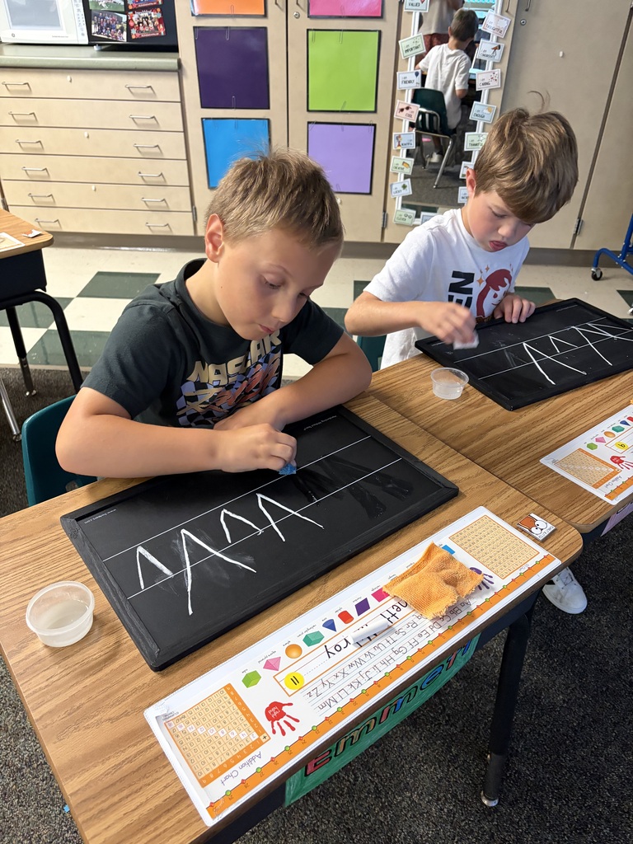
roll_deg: -2.2
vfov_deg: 67.3
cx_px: 316
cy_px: 422
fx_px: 634
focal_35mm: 26
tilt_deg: -36.3
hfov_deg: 53.1
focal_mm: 5.96
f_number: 1.6
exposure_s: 1/60
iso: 500
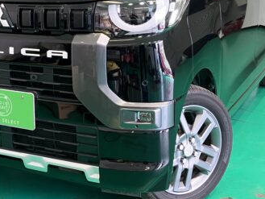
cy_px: 62
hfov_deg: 28.3
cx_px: 78
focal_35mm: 68
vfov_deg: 21.5
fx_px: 521
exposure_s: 1/50
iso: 50
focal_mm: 3.99
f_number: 1.8
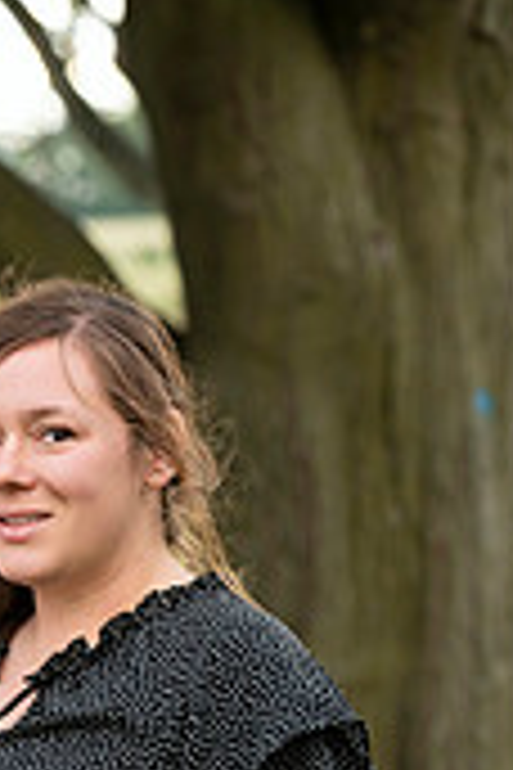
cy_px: 896
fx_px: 7310
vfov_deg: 6.0
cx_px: -117
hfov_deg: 4.0
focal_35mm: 342
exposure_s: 1/125
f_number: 5.6
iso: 320
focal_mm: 130
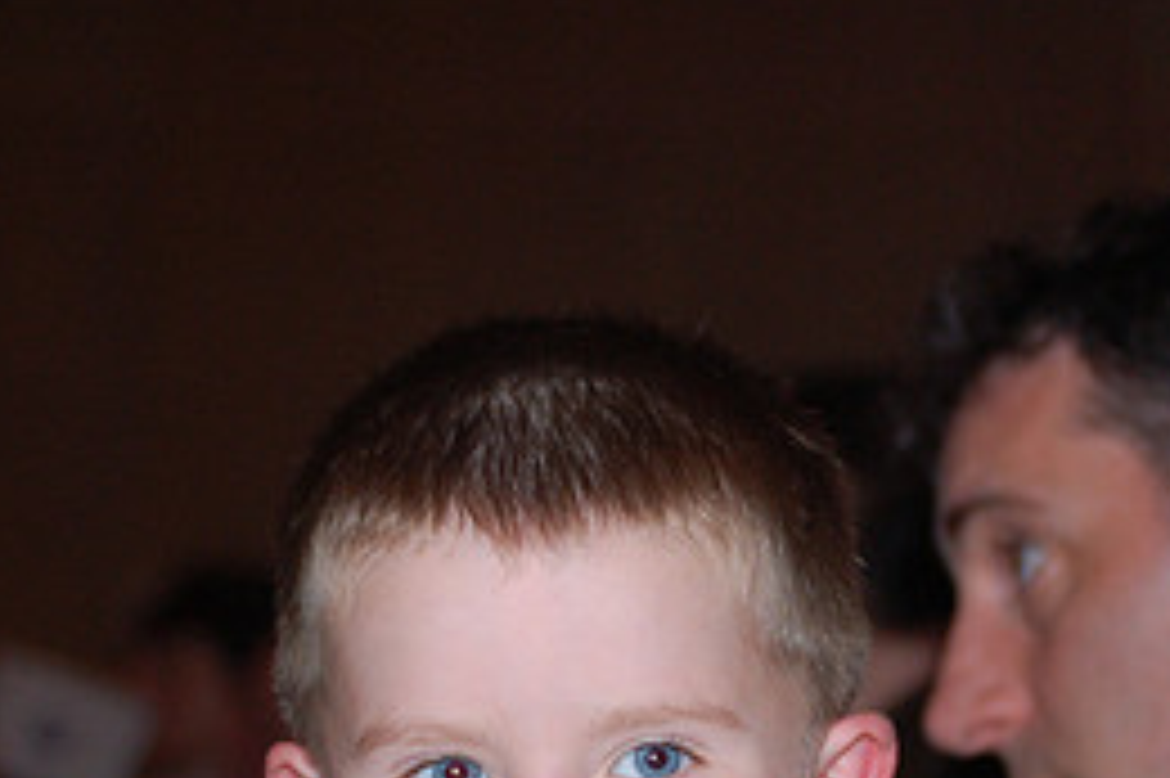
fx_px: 5980
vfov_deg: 7.4
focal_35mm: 184
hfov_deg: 11.2
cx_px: 562
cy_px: 814
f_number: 4
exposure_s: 1/60
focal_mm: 55
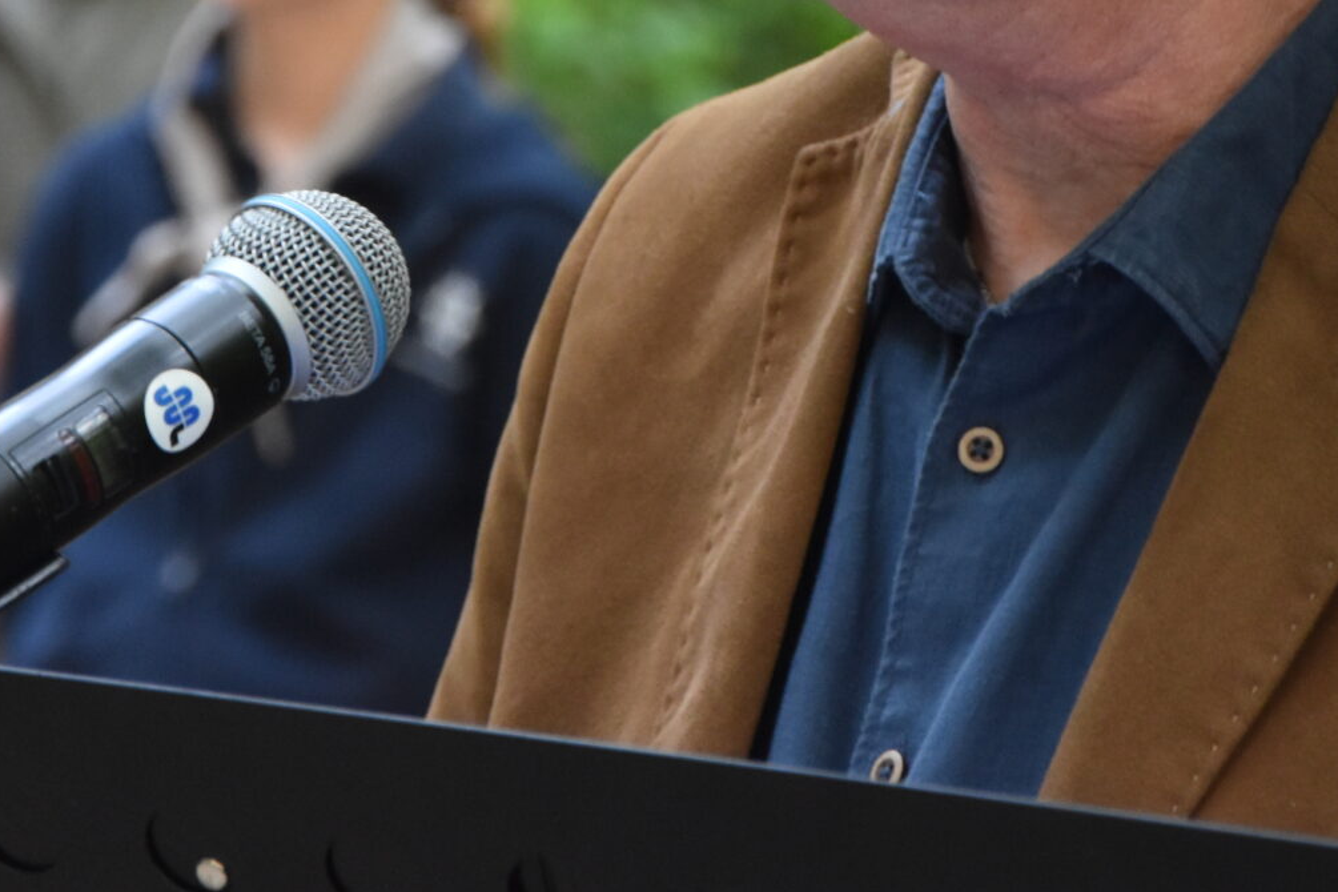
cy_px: -195
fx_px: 14913
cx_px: 582
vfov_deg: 3.4
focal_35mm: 401
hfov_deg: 5.1
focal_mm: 105
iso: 1100
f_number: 5.6
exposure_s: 1/60
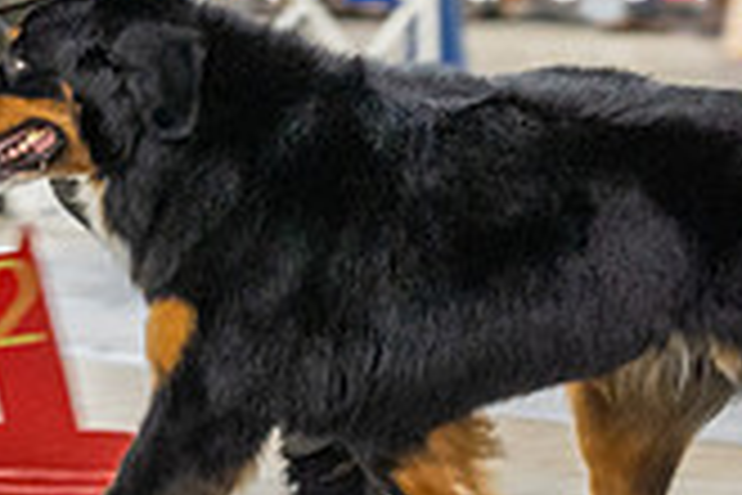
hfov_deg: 7.0
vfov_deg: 4.7
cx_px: 315
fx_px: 6080
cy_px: 115
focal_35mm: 295
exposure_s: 1/160
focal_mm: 84
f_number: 2.8
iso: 3200
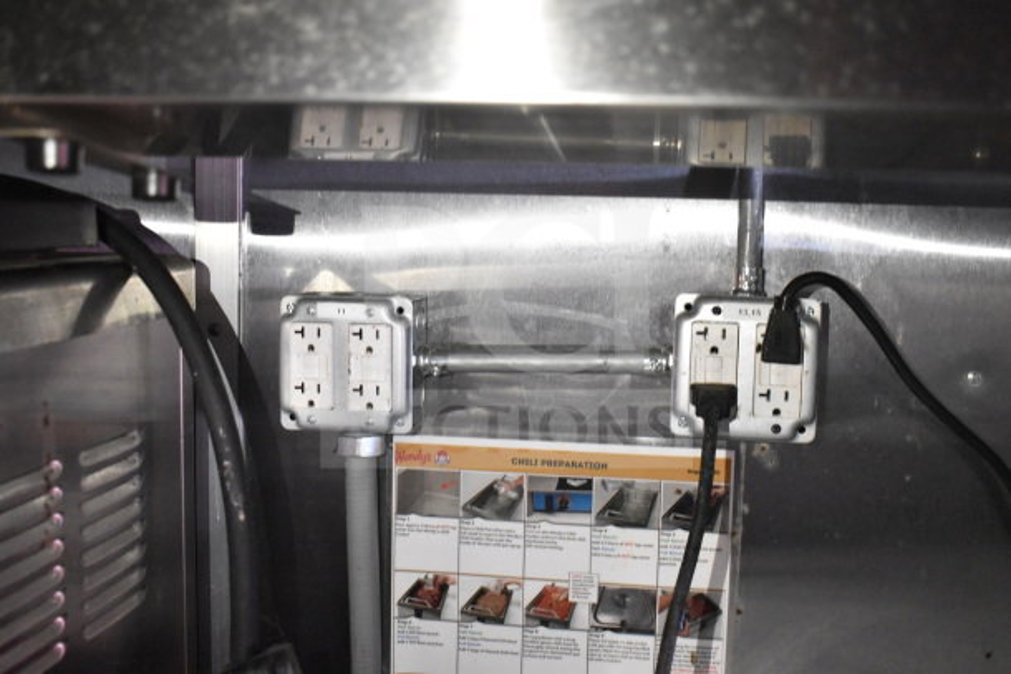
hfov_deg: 51.3
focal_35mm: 38
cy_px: 337
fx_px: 1053
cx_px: 506
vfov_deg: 35.5
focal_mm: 25
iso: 5000
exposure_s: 1/40
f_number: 4
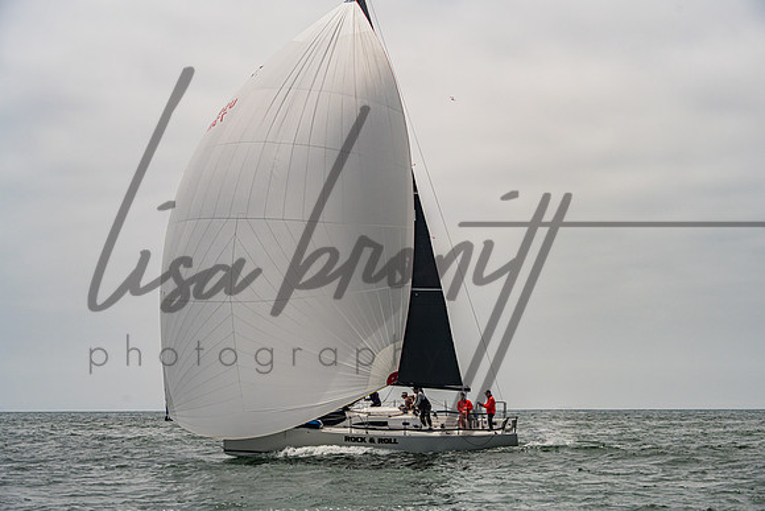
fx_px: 1717
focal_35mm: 81
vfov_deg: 16.9
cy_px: 256
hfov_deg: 25.1
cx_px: 387
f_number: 8
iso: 500
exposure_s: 1/4000
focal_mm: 79
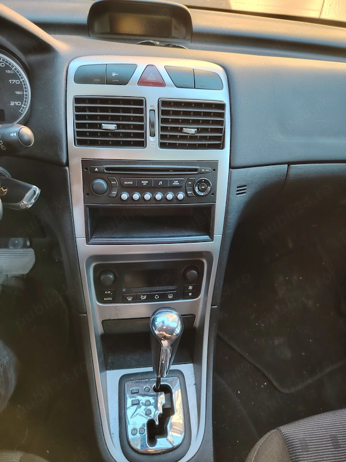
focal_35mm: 24
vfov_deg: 71.6
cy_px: 231
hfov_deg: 56.8
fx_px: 320
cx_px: 173
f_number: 1.75
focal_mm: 5.25
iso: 681
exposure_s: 1/33.3
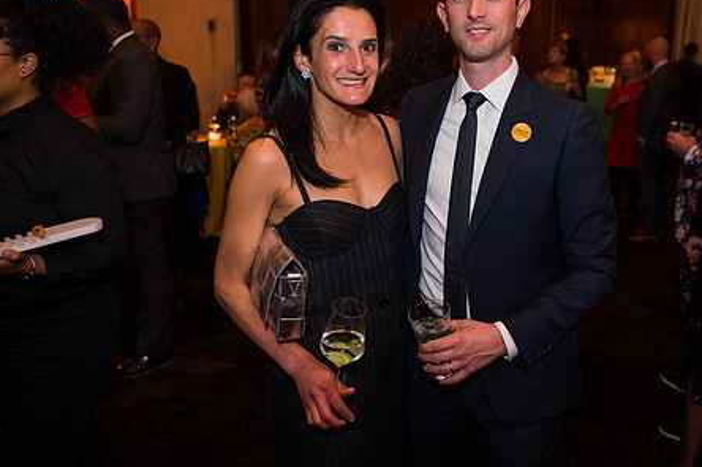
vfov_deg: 38.5
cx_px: 430
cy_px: 168
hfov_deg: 55.3
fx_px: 662
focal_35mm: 34
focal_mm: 26
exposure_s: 1/200
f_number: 3.2
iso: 1600
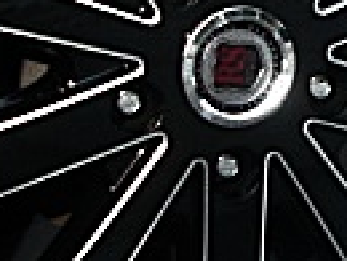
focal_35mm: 177
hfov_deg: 10.9
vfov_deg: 8.4
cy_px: 21
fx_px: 1778
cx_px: 456
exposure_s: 1/80
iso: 200
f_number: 2.8
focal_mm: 6.3
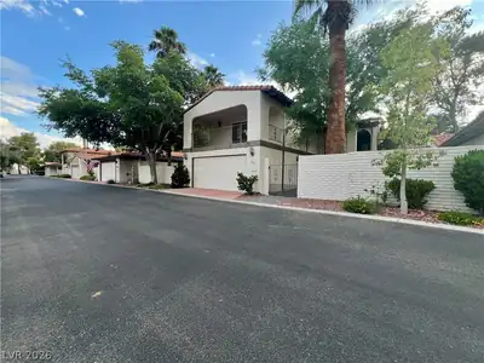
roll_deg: -0.4
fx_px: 182
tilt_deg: -1.9
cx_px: 242
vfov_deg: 89.9
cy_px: 182
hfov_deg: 106.2
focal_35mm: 13
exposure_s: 1/139
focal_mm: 1.57
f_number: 1.8
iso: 32
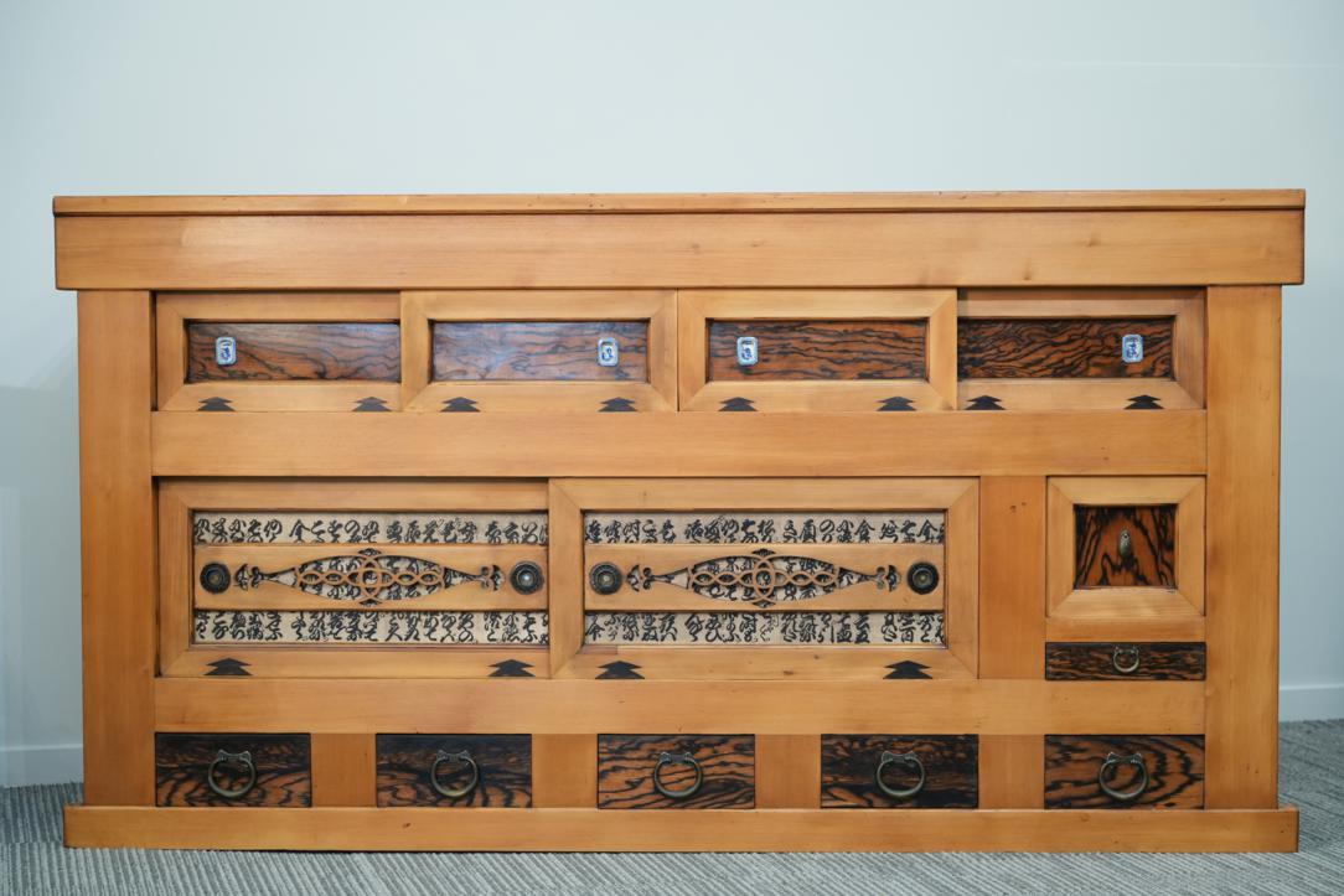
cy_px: 448
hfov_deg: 28.8
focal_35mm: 70
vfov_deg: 19.5
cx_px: 672
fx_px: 2613
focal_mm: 70
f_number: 4
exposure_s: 1/80
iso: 1000
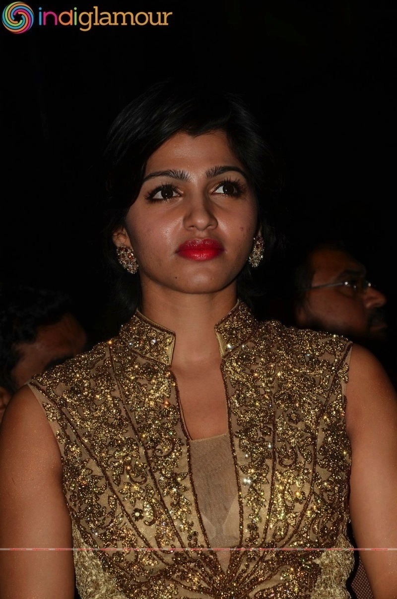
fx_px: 2617
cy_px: 300
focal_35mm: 158
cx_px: 198
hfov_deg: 8.7
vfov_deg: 13.1
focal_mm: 105
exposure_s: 1/160
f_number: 10
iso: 200
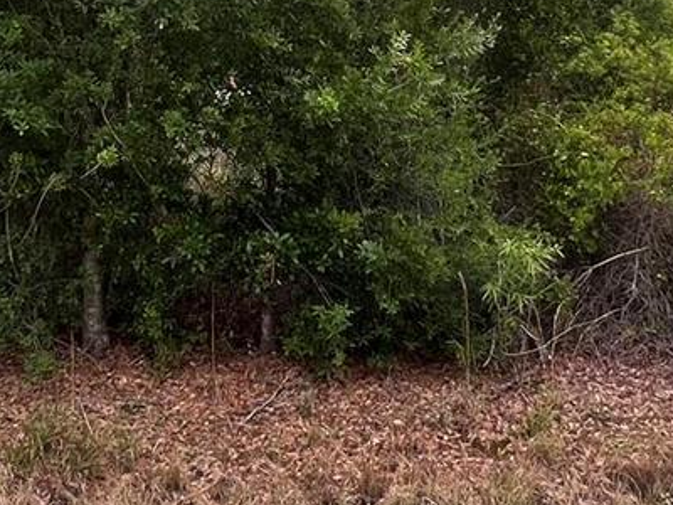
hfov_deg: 36.5
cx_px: 237
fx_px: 1011
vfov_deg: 26.4
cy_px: -12
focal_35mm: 52
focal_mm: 1.57
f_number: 1.8
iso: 64
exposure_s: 1/99
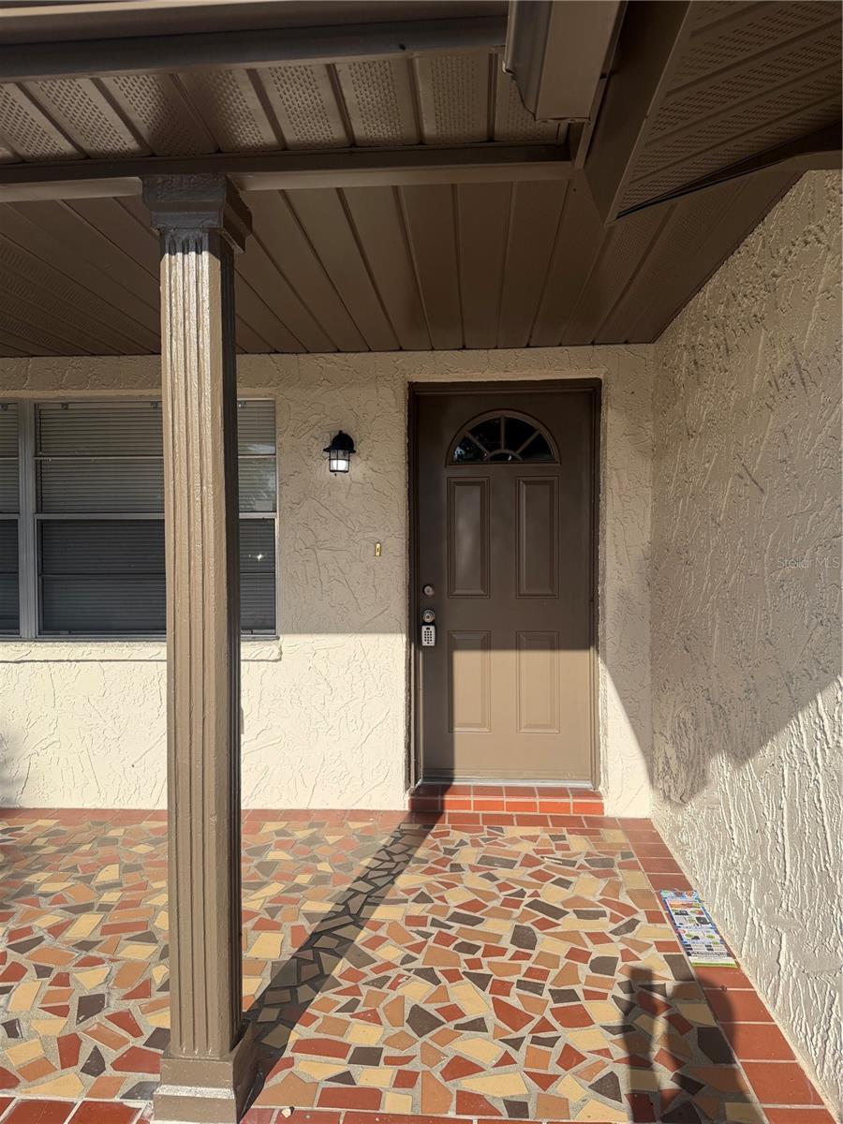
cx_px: 422
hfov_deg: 56.8
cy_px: 562
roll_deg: -0.6
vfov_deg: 71.6
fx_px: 779
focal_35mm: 24
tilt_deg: -1.2
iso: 80
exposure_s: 1/4673
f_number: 1.78
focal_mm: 6.76
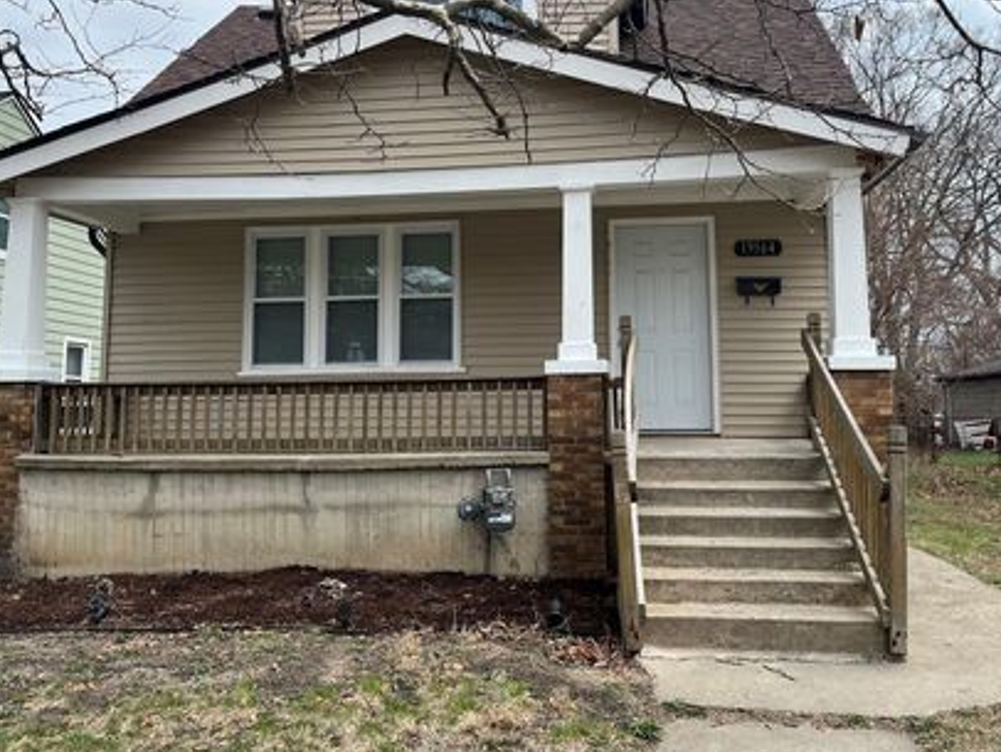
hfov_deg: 56.8
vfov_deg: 44.0
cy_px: 304
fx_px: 926
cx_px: 523
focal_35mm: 32
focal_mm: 5.1
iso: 50
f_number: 1.6
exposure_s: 1/1776
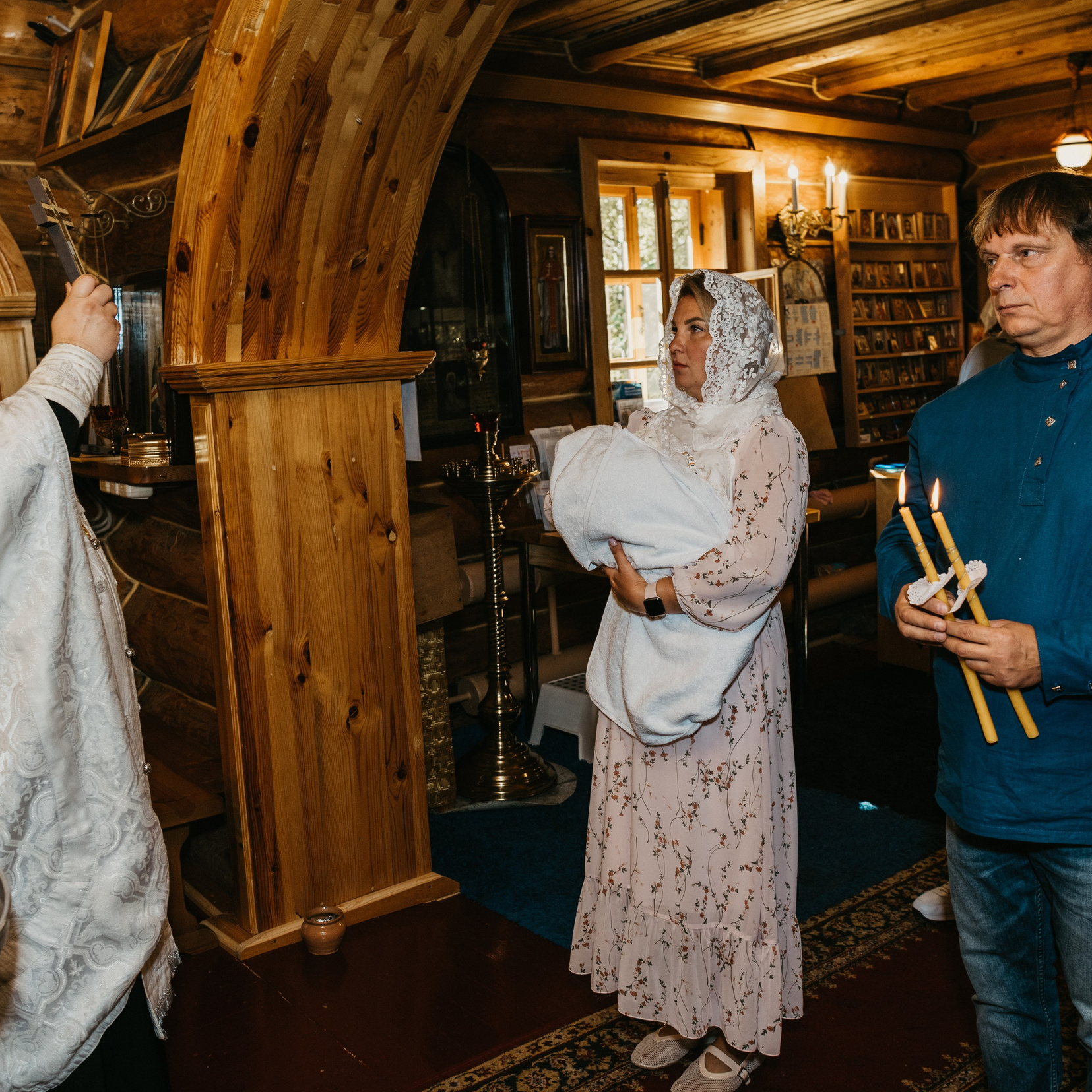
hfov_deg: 49.7
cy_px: 521
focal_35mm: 33
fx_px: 1178
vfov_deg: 49.7
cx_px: 553
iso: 250
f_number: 4
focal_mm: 24
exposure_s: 1/160
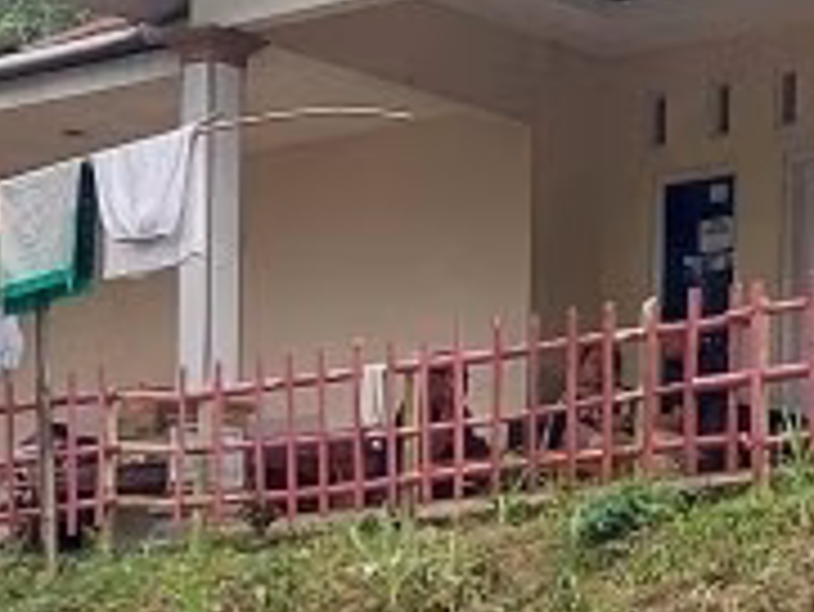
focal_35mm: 170
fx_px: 4000
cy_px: 738
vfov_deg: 8.6
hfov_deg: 11.6
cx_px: 702
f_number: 1.8
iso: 20
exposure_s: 1/170
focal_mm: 4.6
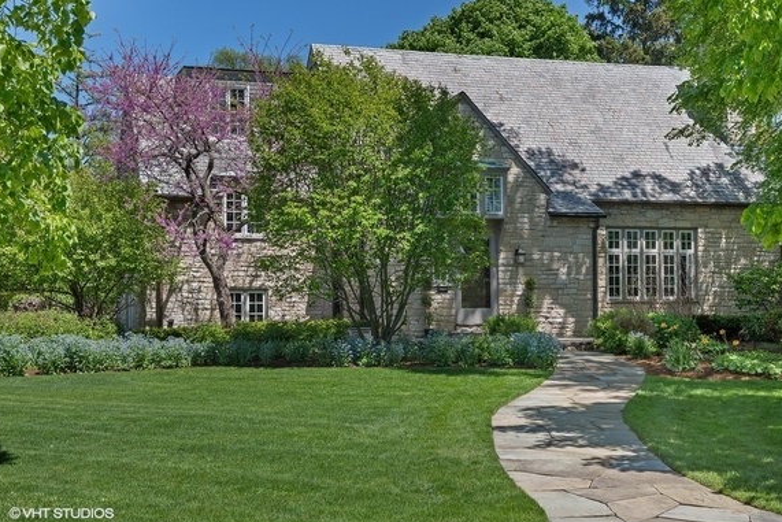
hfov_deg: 35.6
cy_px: 238
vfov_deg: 24.2
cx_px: 434
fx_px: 1217
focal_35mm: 56
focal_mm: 50
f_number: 9.5
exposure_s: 1/250
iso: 200
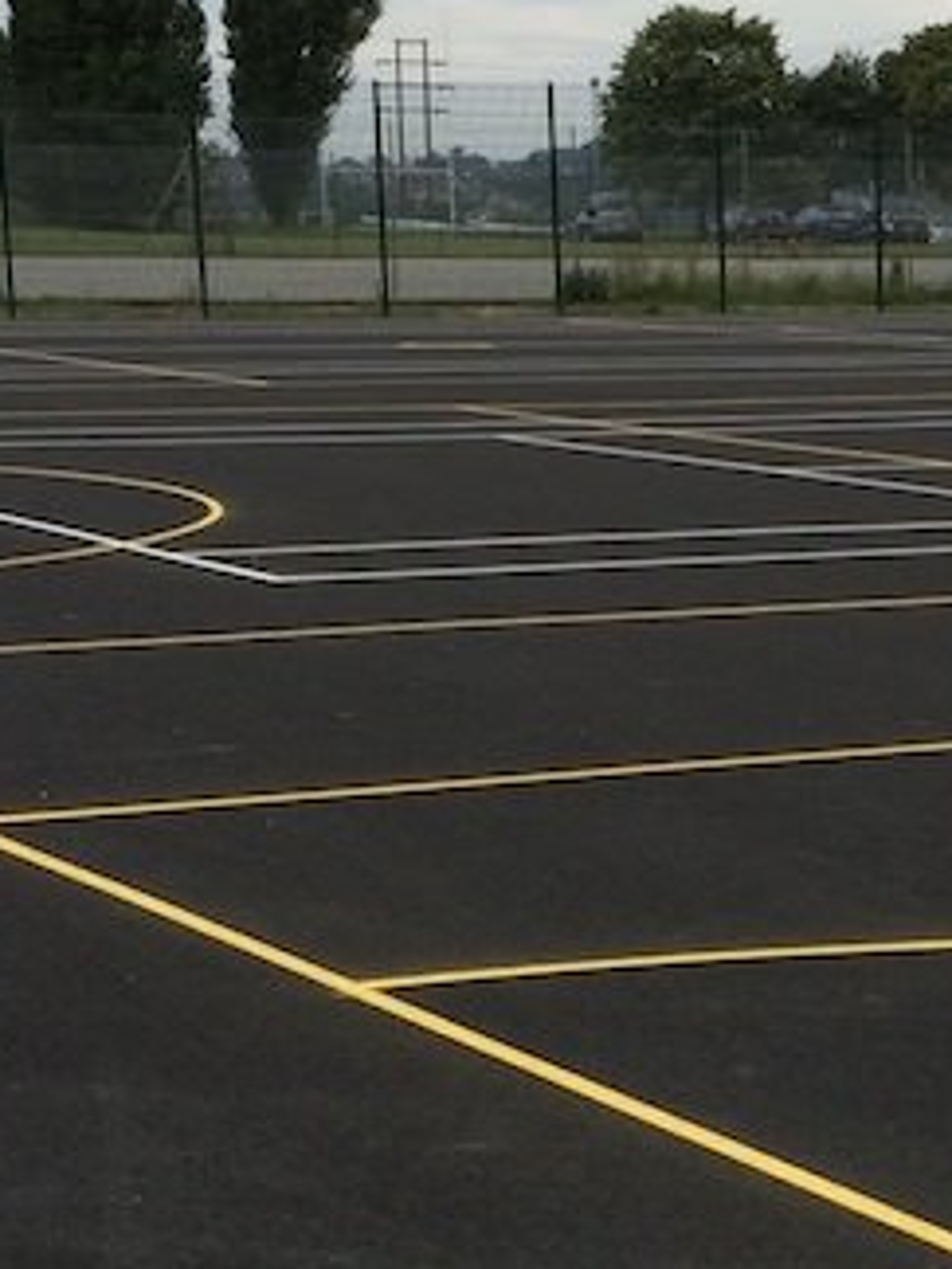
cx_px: 1026
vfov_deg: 17.5
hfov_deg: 13.1
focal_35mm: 111
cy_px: 1120
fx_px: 4070
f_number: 2.2
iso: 32
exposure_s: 1/933
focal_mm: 4.12
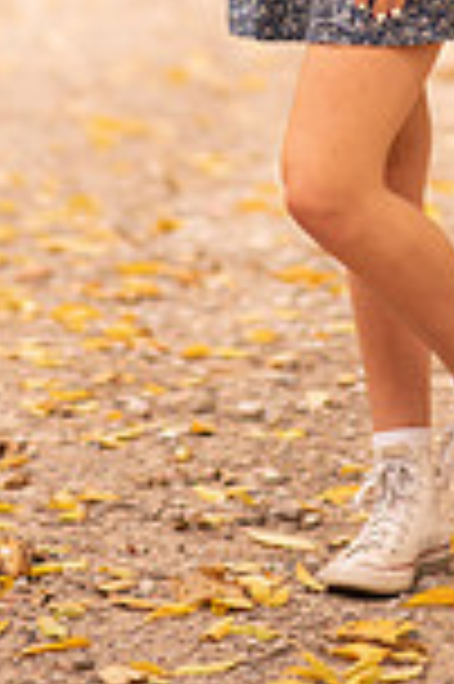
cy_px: -212
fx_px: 4778
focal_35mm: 252
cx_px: 400
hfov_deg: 5.4
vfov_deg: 8.1
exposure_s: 1/320
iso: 100
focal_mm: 85
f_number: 1.8
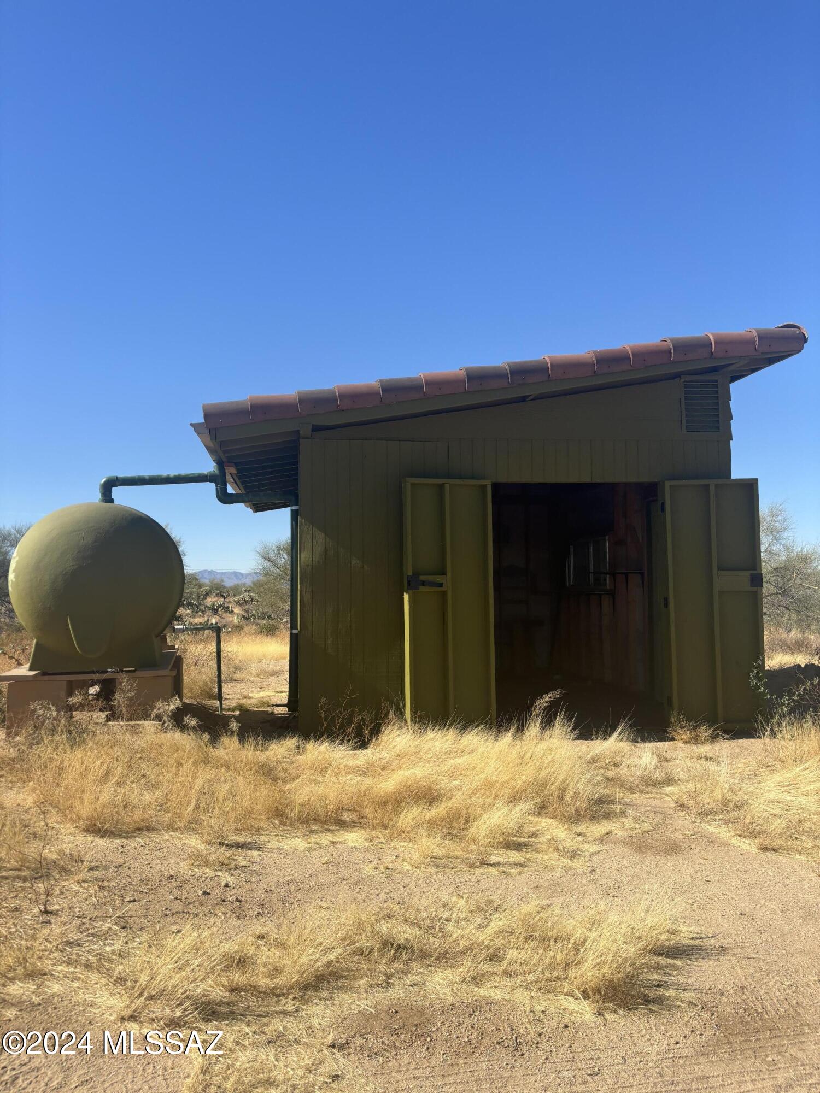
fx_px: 821
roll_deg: +1.9
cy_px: 546
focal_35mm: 26
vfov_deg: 67.3
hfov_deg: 53.1
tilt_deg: +7.3
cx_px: 410
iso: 50
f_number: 1.6
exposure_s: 1/3534
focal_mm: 5.96
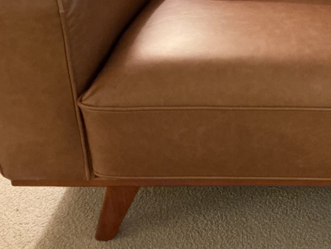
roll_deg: -0.1
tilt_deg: -24.1
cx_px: 286
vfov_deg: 25.2
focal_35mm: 57
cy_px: 49
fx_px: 545
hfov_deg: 32.4
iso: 500
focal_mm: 3
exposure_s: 1/30
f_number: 1.8
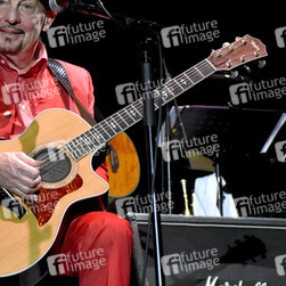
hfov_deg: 10.9
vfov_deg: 10.9
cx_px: 46
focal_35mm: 160
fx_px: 1496
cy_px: 120
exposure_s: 1/160
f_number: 6.3
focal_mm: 70
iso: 3200
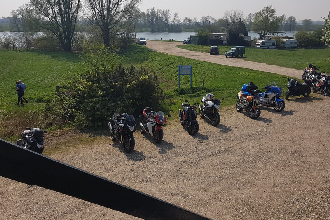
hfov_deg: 55.7
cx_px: 182
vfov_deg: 38.5
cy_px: 76
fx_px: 312
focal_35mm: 34
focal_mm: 4.2
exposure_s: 1/6064
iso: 50
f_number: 1.7
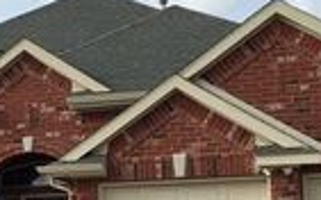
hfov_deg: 18.6
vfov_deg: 11.9
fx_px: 953
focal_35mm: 109
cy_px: 201
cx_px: -7
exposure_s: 1/1276
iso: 32
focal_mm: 4.15
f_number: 2.2
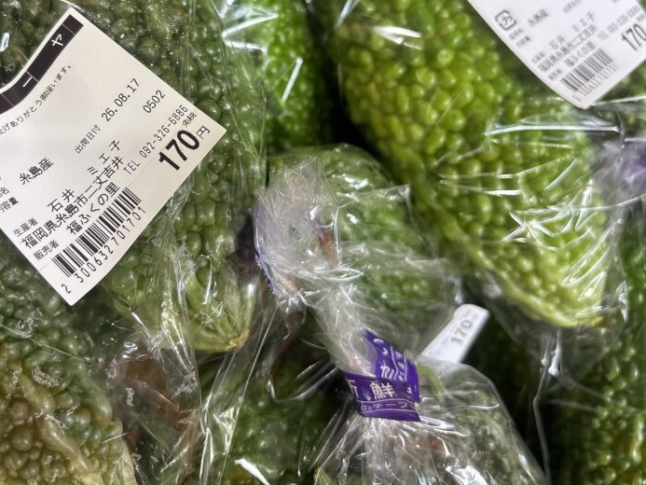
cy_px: 151
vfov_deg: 39.1
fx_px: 672
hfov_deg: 50.9
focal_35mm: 36
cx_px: 251
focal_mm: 5.96
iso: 64
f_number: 1.6
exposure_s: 1/60
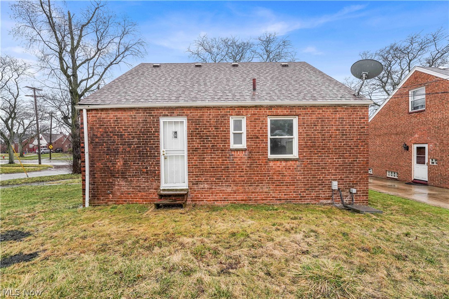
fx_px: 182
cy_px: 150
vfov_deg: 78.8
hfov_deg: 101.9
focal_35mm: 15
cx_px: 224
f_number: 8
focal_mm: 14.6
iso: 640
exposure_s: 1/400
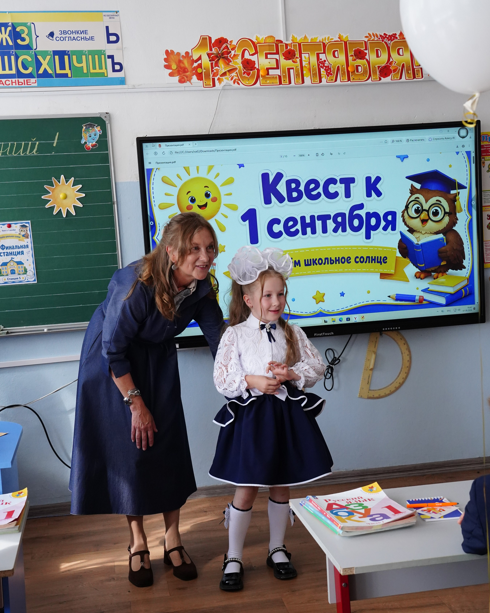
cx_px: 244
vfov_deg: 36.6
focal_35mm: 51
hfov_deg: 29.7
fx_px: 925
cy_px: 336
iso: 4000
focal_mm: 45
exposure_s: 1/320
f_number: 8
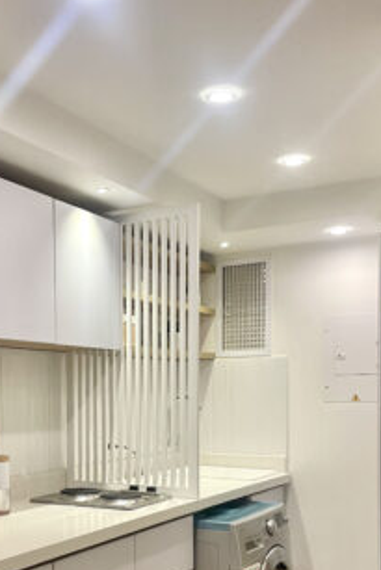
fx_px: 698
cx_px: 114
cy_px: 420
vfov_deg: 43.2
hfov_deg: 30.2
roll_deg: -0.5
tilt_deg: -0.8
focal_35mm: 44
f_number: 1.6
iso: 80
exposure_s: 1/60
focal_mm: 4.2
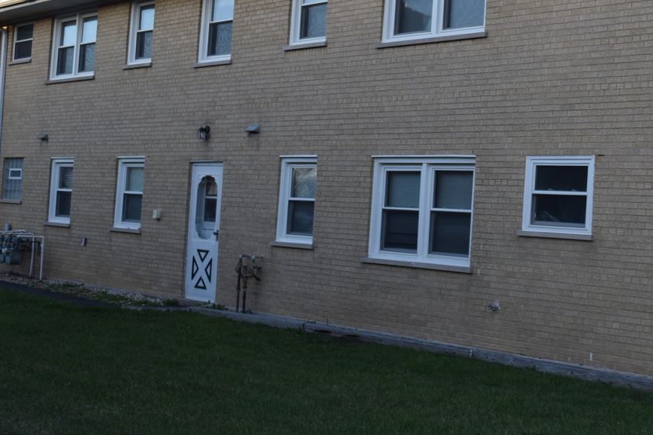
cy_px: 165
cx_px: 507
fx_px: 1268
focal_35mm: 70
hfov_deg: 28.4
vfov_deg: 19.4
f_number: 5.6
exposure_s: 1/125
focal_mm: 25
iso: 100
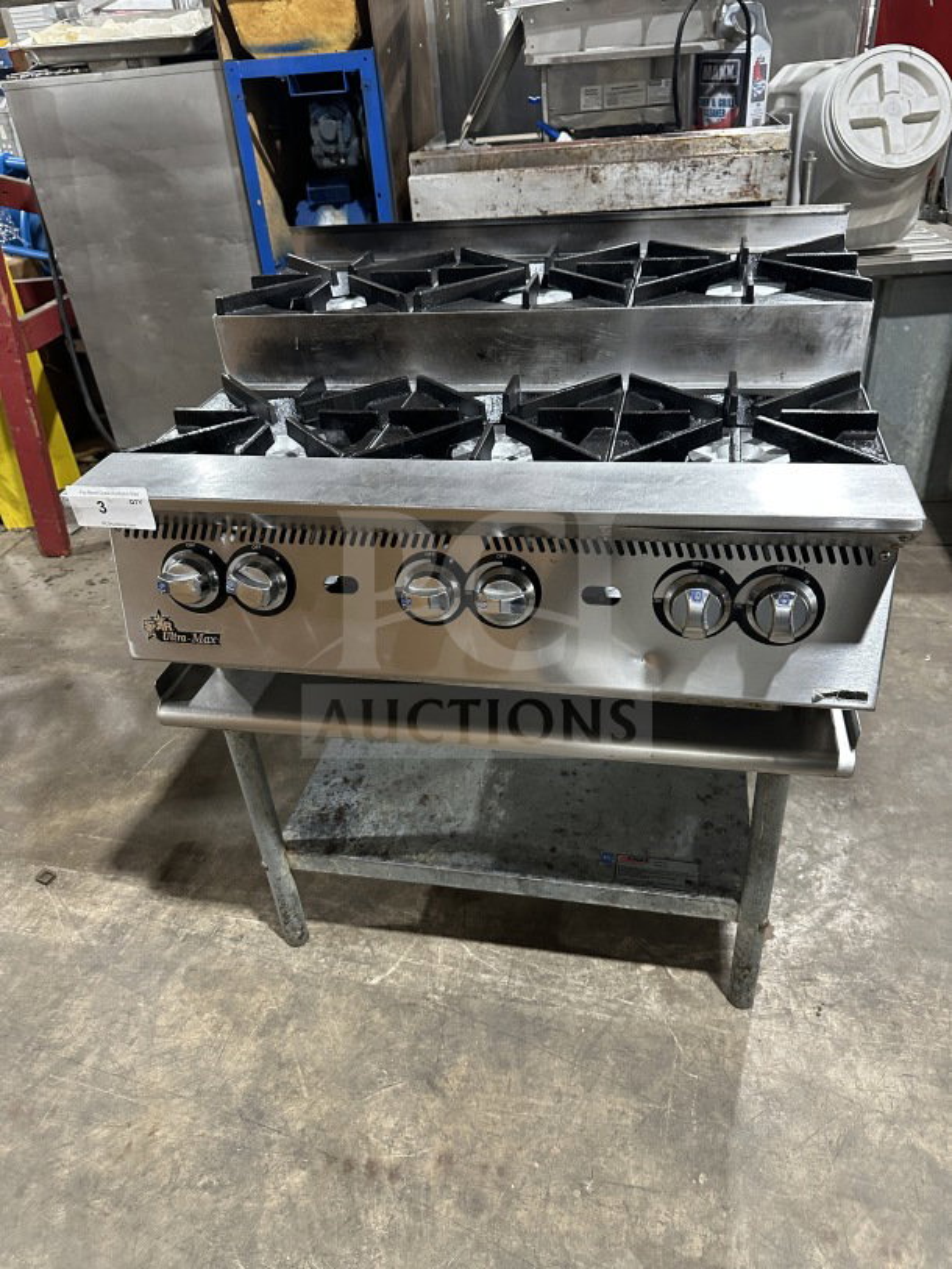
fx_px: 880
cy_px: 634
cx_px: 476
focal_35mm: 24
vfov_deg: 71.6
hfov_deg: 56.8
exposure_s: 1/60
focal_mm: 6.86
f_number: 1.78
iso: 500
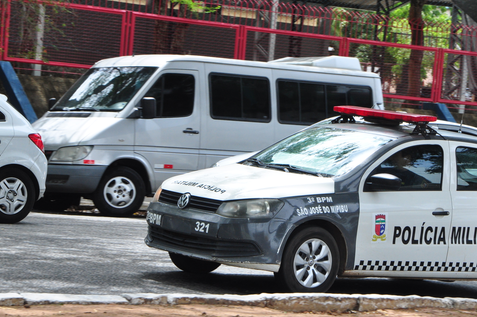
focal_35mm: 162
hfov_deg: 12.7
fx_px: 2144
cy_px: 150
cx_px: 294
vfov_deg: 8.5
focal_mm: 80
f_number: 13
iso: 500
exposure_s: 1/200
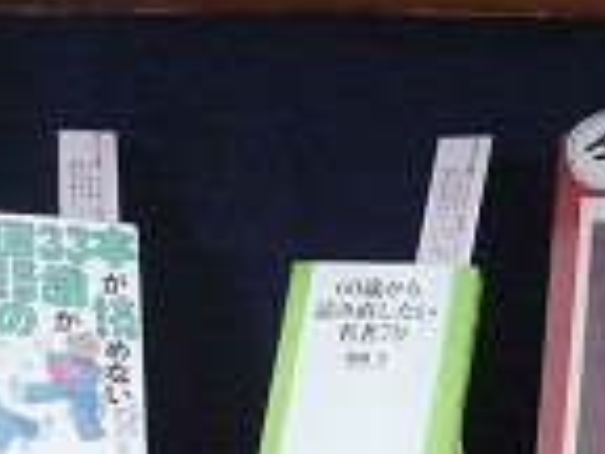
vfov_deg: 11.2
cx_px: 605
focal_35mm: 128
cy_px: 643
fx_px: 2237
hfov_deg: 15.1
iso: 250
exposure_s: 1/30
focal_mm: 4.4
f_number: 2.8
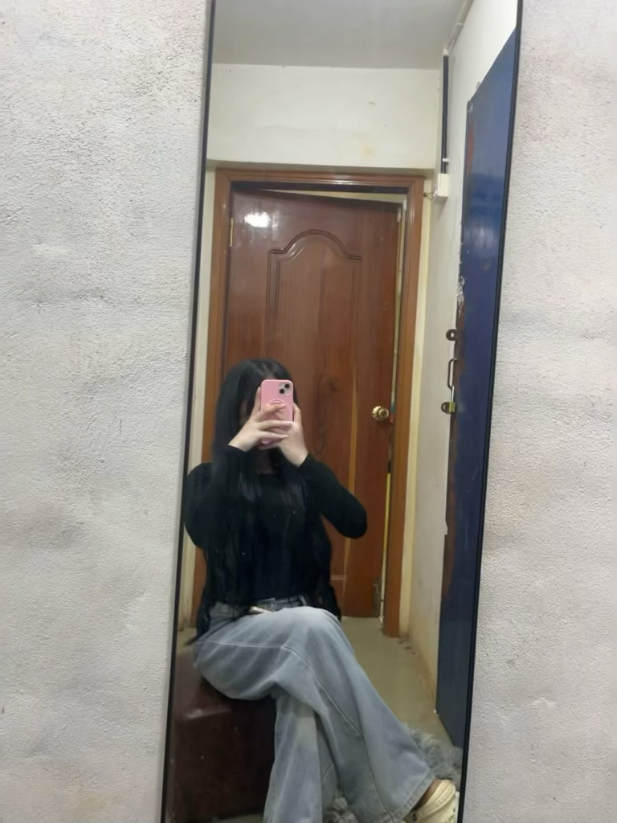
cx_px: 308
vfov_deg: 67.3
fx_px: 618
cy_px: 412
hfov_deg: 53.1
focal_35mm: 26
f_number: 1.5
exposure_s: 1/60
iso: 125
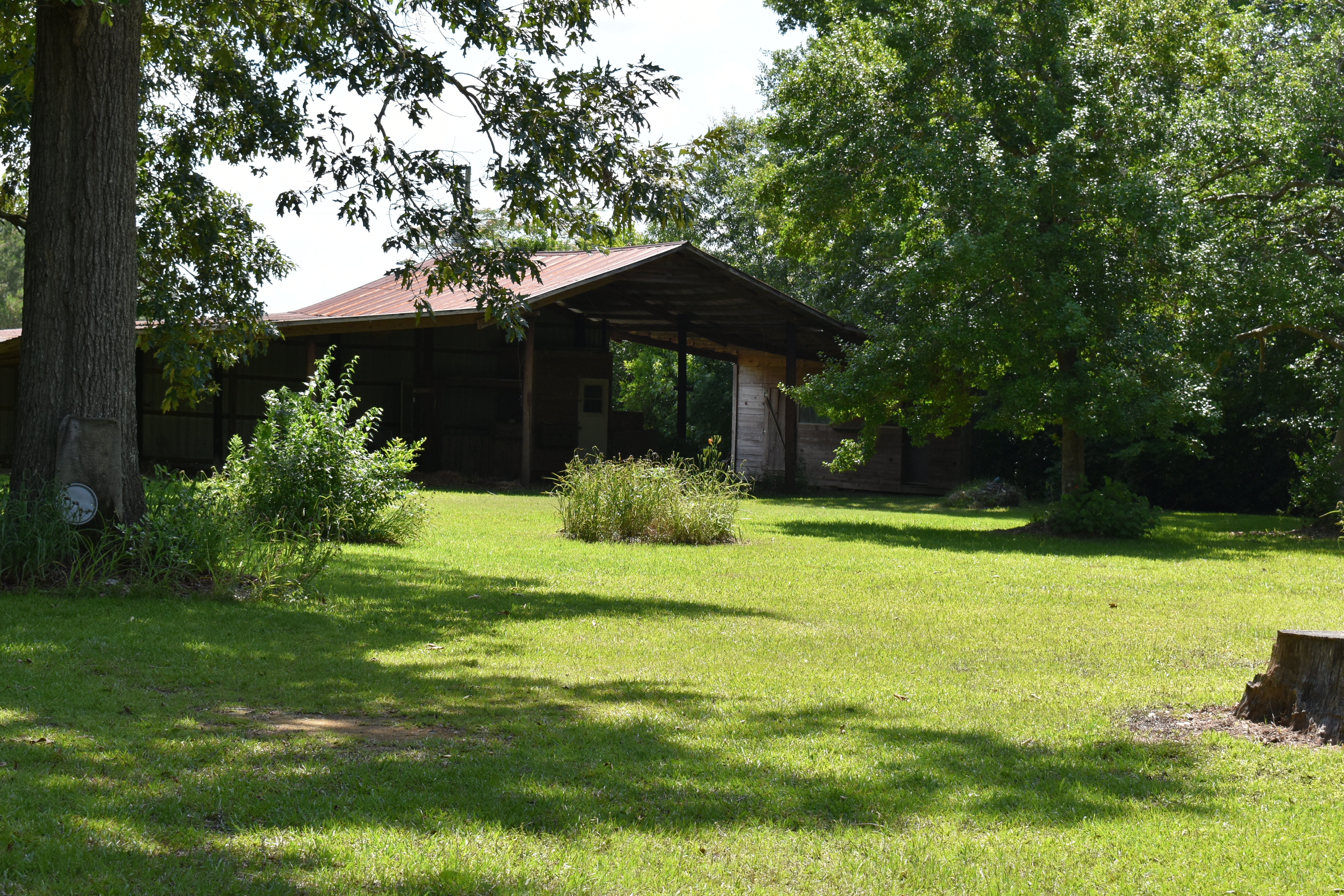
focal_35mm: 70
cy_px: 400
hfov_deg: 28.8
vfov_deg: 19.5
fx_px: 2613
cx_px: 657
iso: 200
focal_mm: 42
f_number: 8
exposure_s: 1/320
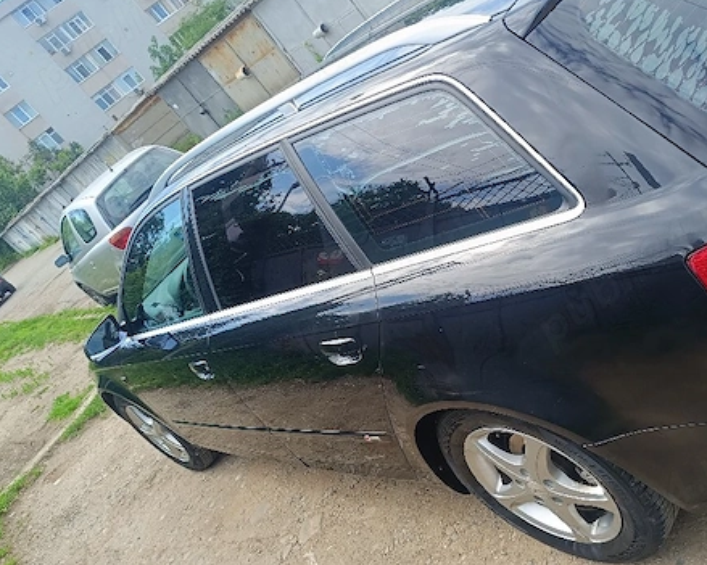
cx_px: 456
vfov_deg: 45.8
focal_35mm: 32
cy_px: 274
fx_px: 669
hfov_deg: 54.8
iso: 52
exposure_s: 1/312
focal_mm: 5.59
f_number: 1.88
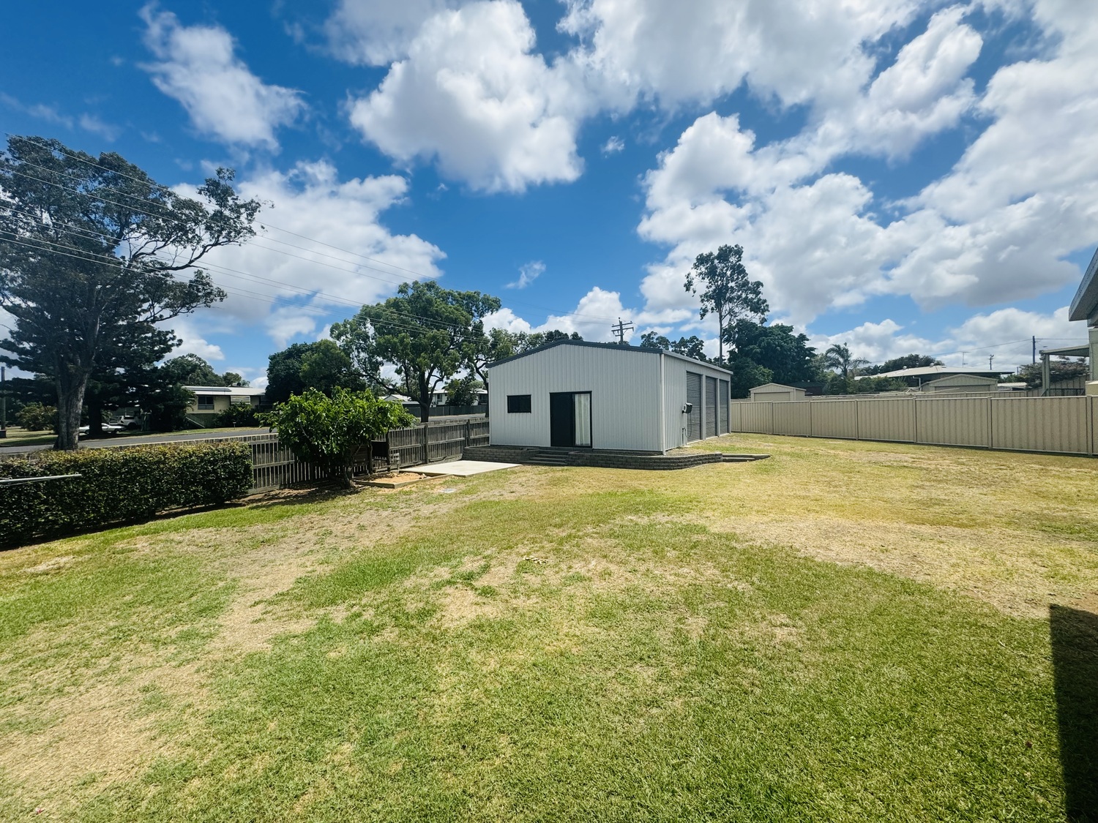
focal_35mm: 14
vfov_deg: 85.7
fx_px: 444
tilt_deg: -0.7
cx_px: 549
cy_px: 412
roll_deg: +0.6
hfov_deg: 102.1
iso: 50
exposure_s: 1/2770
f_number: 2.2
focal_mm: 2.22
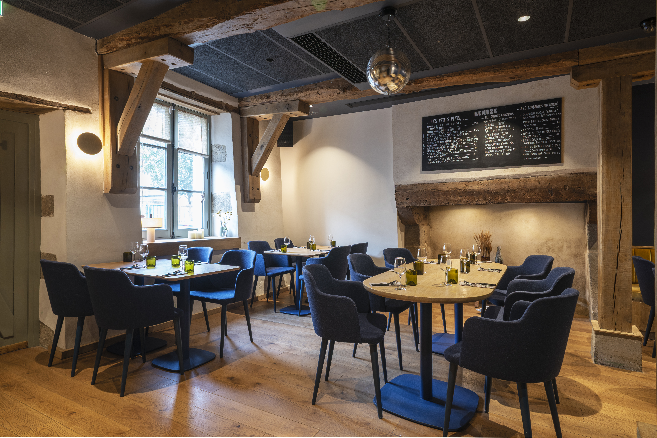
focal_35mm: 20
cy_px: 219
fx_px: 365
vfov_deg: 62.0
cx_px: 328
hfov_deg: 84.0
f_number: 11
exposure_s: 2
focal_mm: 20
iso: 100
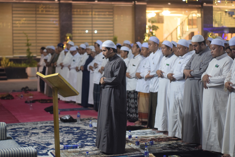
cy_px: 78
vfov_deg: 18.2
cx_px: 118
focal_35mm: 75
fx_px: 490
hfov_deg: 27.0
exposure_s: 1/100
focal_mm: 50
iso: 1600
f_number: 2
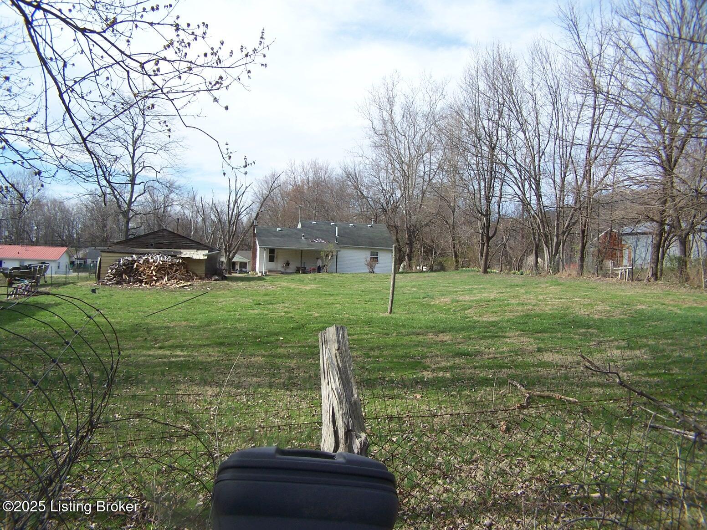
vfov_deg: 37.7
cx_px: 354
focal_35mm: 38
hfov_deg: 49.0
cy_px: 265
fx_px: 776
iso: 80
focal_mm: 6.3
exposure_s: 1/750
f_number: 2.8
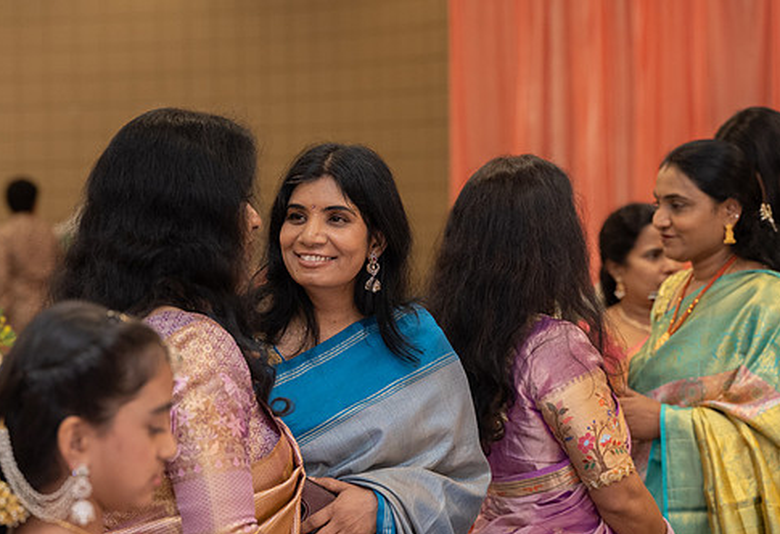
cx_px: 306
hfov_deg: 16.4
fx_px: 2709
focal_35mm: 124
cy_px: 257
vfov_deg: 11.3
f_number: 3.5
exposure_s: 1/160
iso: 1000
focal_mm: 85
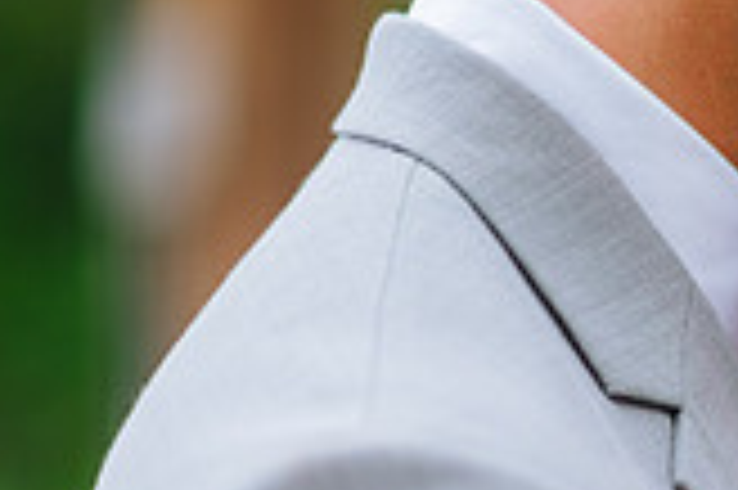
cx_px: 1296
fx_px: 6164
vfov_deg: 4.5
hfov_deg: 6.7
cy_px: 600
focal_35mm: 301
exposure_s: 1/800
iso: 80
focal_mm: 85
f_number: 1.6
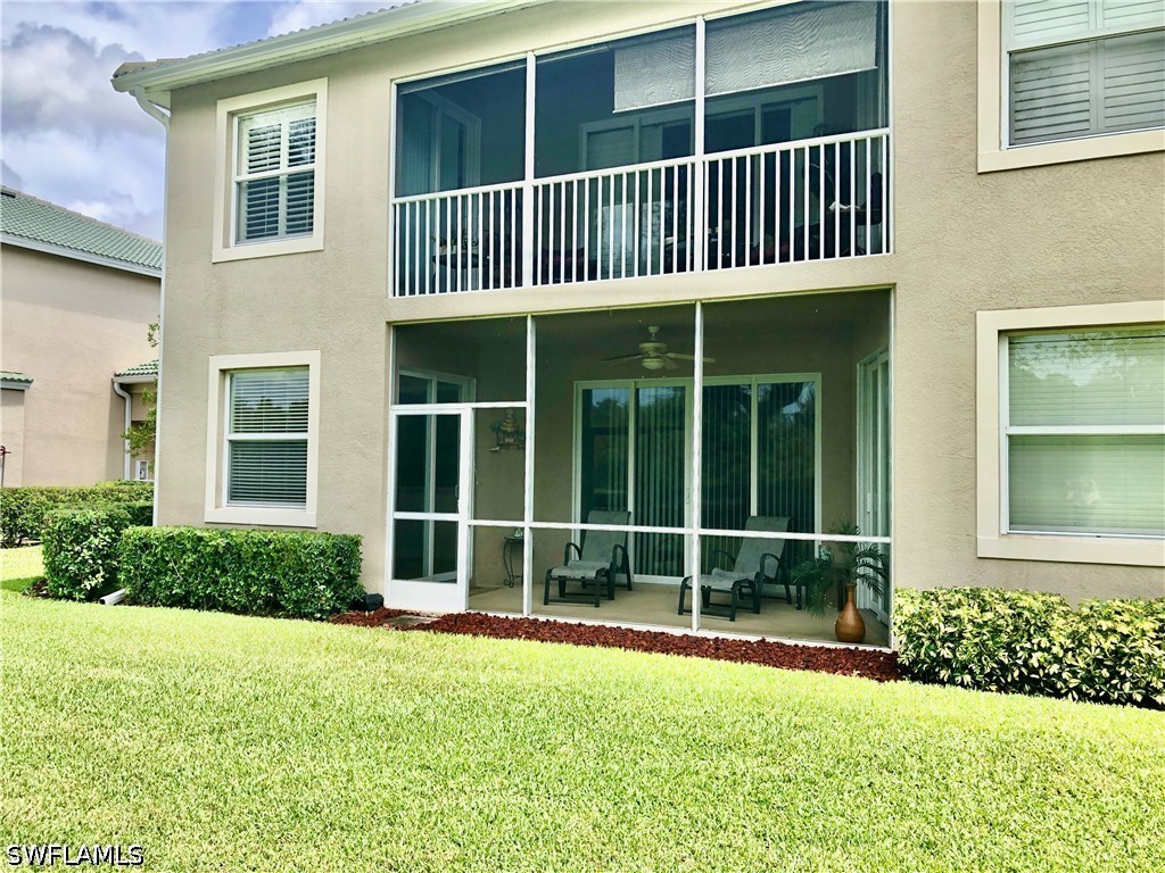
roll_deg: -1.9
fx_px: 942
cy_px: 436
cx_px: 582
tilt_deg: +0.8
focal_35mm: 28
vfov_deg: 49.7
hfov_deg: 63.4
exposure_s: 1/695
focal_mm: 3.99
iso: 20
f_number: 1.8
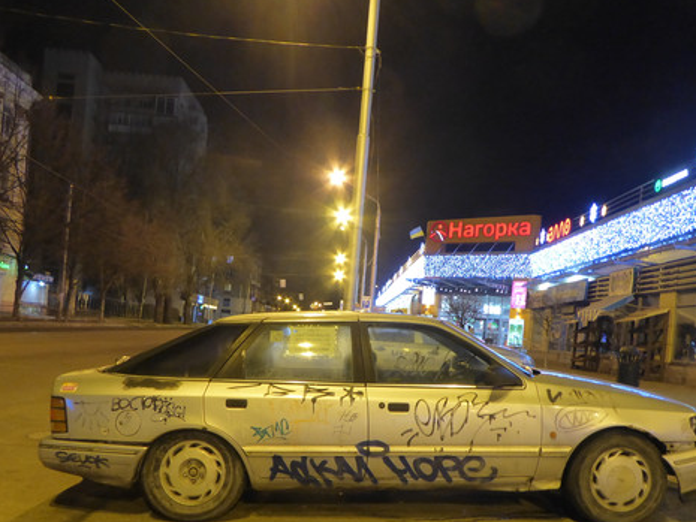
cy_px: 350
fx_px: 664
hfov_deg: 55.3
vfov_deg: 42.4
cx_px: 370
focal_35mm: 33
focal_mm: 4.3
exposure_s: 1/4
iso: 400
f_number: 3.3
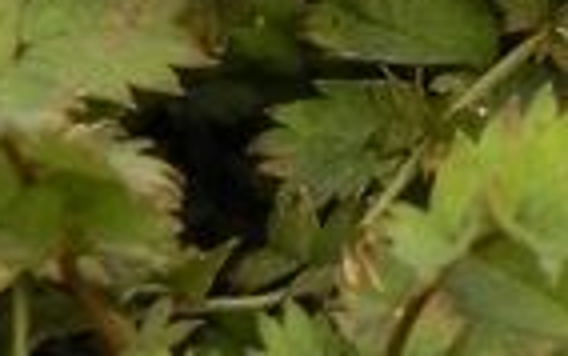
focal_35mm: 449
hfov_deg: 4.6
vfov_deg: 2.9
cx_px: 856
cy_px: -668
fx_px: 6956
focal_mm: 13.4
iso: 160
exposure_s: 1/200
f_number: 4.5
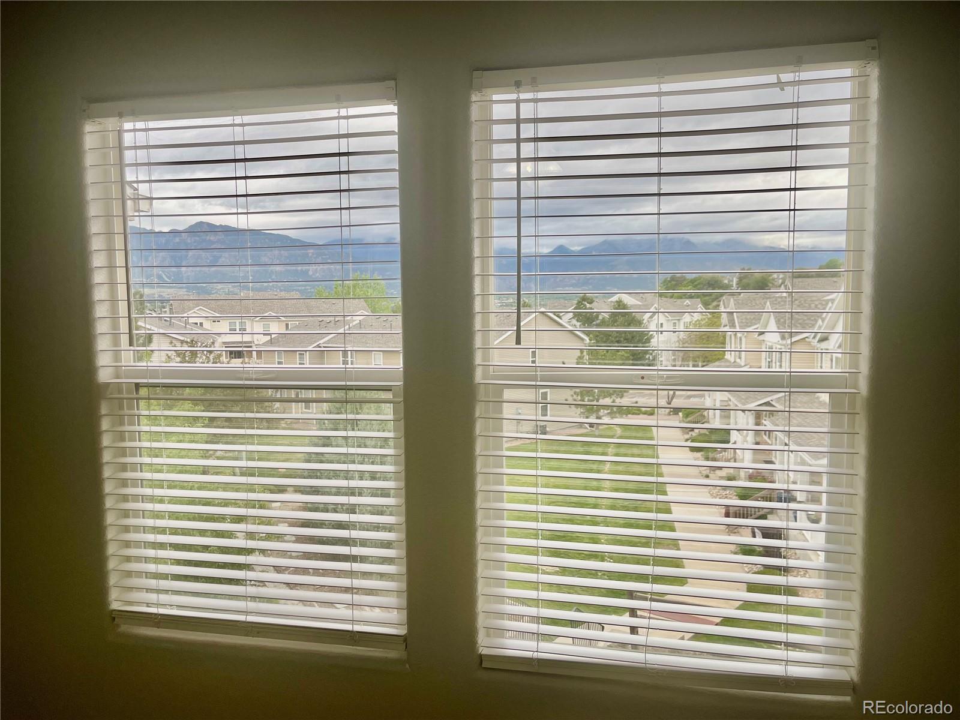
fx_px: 693
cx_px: 480
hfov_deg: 69.4
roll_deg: +0.8
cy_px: 360
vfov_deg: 54.9
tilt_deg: -4.9
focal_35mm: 25
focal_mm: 5.1
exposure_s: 1/457
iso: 32
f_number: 1.6
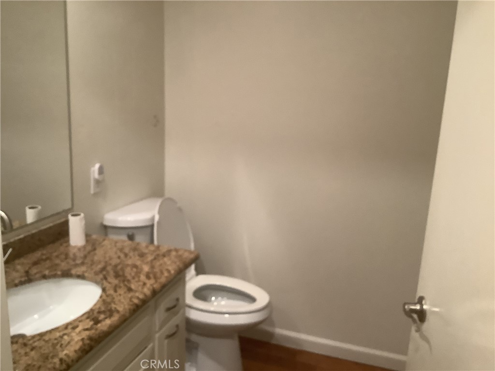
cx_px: 248
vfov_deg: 45.4
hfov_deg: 58.4
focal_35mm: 31
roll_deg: -1.9
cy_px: 186
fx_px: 443
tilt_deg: -14.1
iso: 250
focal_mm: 3.3
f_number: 2.4
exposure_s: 1/60
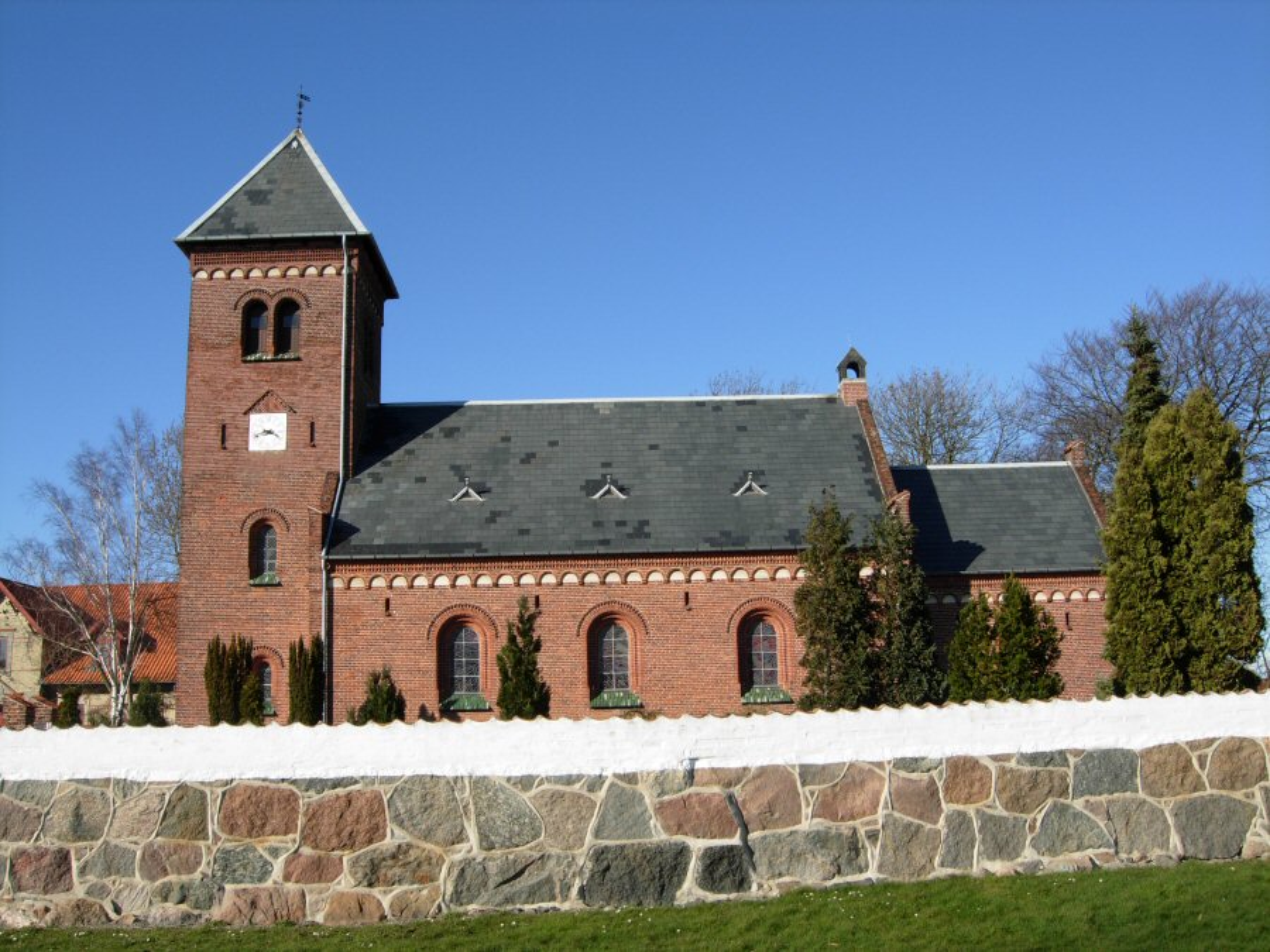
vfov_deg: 39.7
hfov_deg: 51.4
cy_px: 476
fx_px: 1321
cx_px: 635
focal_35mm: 36
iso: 50
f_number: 6.1
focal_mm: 7.5
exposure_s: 1/287
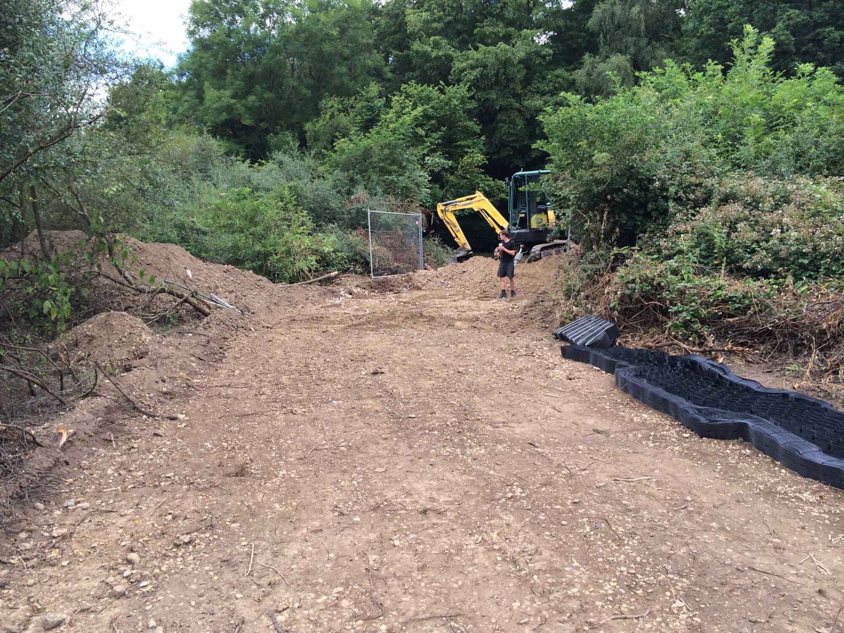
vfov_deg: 46.8
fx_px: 731
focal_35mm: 30
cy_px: 316
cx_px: 422
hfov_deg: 60.0
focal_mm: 4.12
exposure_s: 1/351
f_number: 2.2
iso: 32
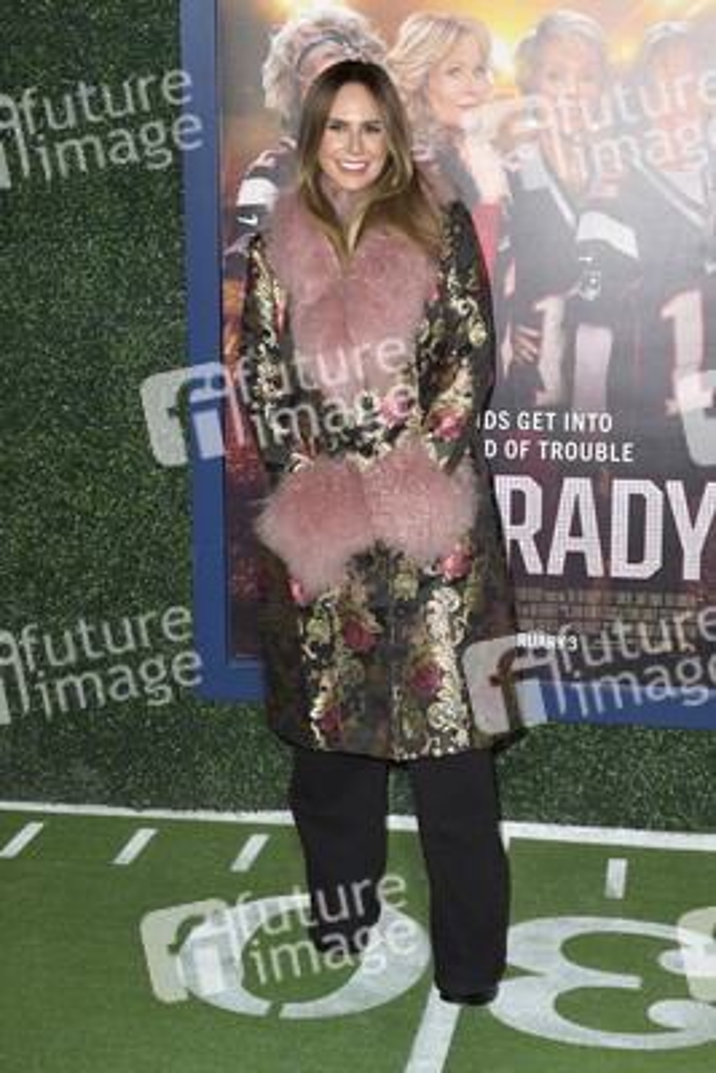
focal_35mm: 45
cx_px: 358
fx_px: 1341
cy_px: 536
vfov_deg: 43.6
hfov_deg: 29.9
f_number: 6.3
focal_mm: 45
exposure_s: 1/250
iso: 400
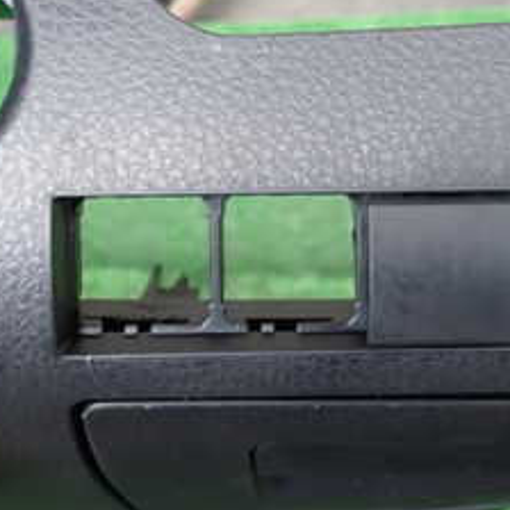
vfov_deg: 23.9
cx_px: 285
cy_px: 98
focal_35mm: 71
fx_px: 1183
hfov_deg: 24.3
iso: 100
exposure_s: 1/80
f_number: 2.3
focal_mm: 5.4
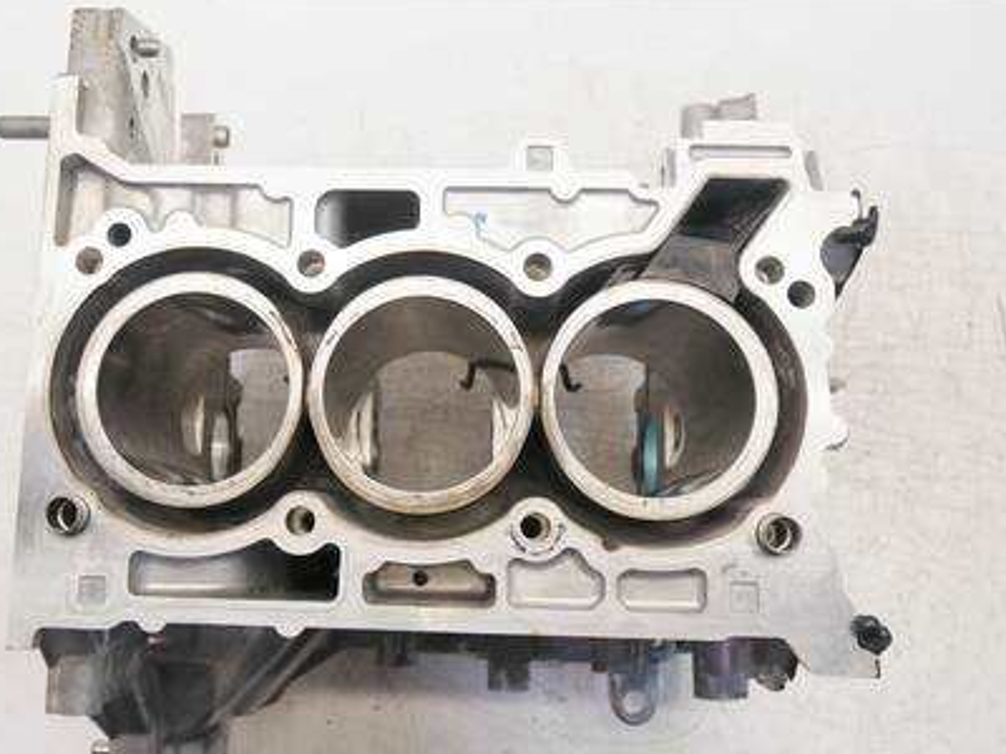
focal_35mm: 36
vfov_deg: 39.7
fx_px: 1046
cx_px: 407
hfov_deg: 51.1
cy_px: 362
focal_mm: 15
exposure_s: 1/80
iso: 200
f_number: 3.8
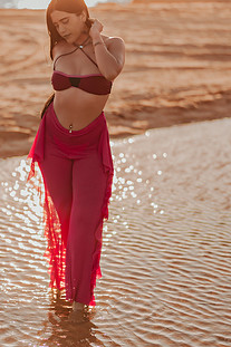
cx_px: 69
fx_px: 809
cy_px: 154
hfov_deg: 16.2
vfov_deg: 24.2
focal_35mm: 84
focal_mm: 58
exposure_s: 1/5000
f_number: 1.4
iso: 100
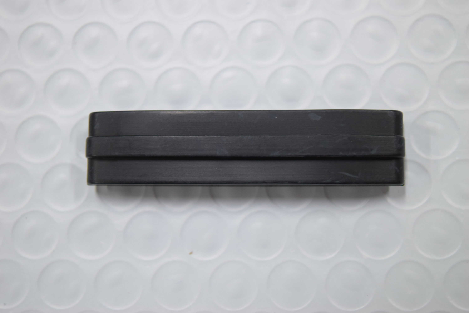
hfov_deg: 35.0
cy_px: 156
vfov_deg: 23.8
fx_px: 743
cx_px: 234
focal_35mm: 57
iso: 800
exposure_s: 1/60
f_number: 4.8
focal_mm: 38
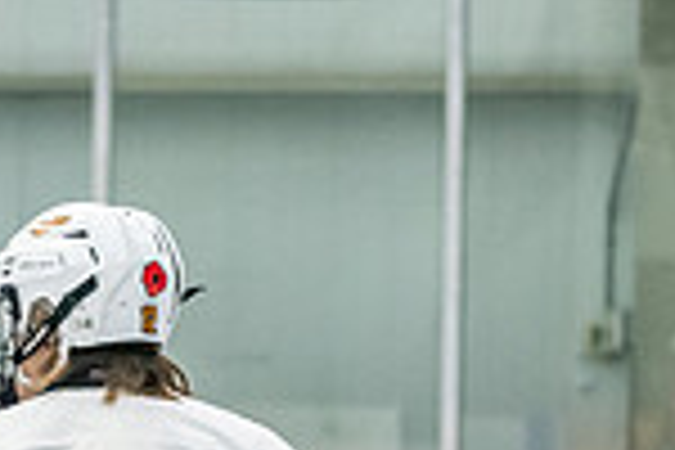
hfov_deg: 5.4
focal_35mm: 384
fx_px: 7199
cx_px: 81
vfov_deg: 3.5
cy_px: 895
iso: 3200
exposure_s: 1/800
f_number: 2.8
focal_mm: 75
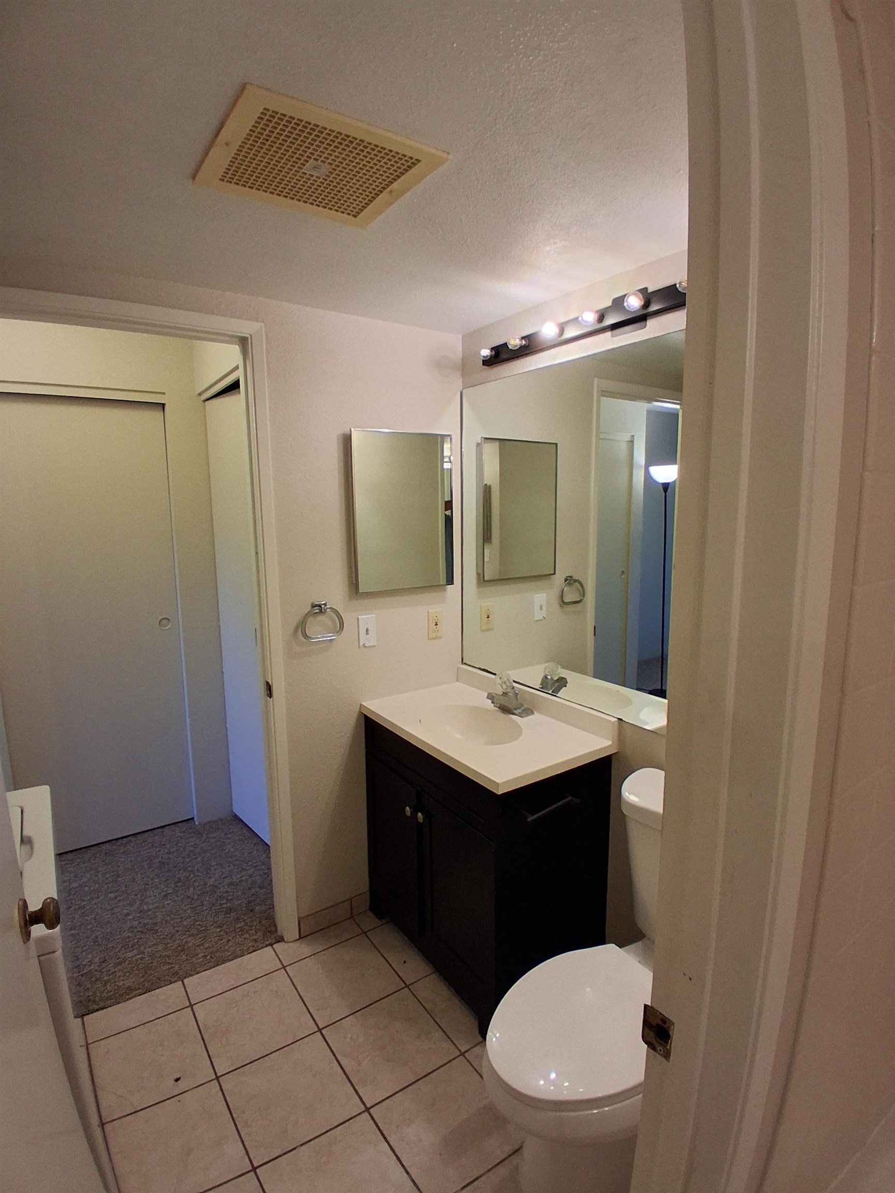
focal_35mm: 17
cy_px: 596
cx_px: 448
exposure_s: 1/50
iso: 250
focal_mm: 1.4
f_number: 2.2
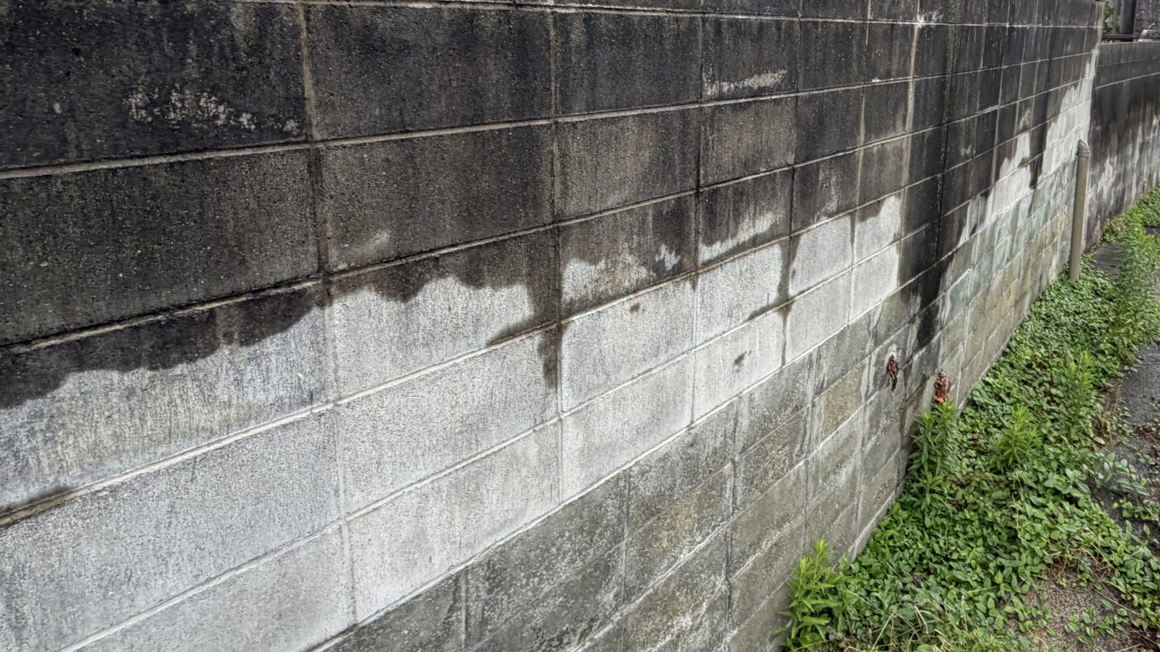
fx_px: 830
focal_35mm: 27
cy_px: 186
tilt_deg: -11.7
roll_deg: -3.1
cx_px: 945
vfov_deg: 41.9
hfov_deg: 63.2
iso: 100
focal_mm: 2.22
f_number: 2.2
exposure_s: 1/121
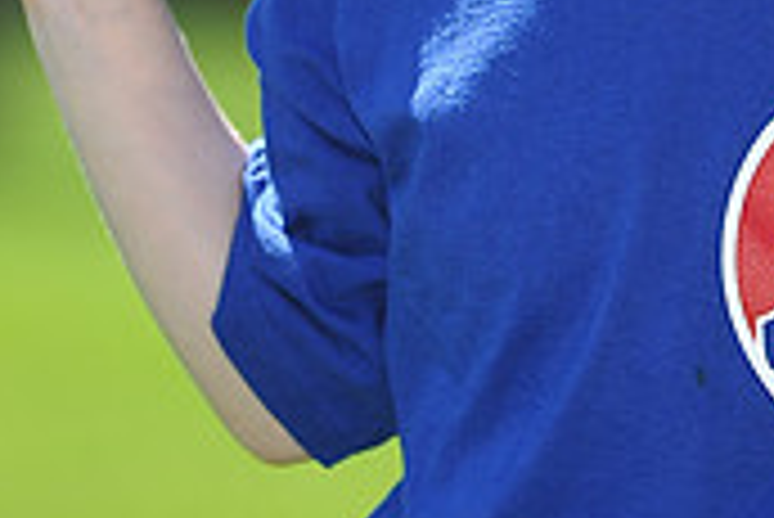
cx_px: 634
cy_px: -306
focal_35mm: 674
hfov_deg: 3.1
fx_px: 14503
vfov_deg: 2.0
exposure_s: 1/640
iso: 200
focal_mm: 200
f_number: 4.5
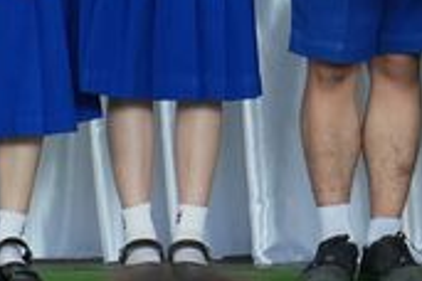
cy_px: -509
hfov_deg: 3.3
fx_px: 7185
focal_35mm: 613
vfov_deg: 2.2
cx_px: 814
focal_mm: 70
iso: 400
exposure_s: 1/100
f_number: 5.6
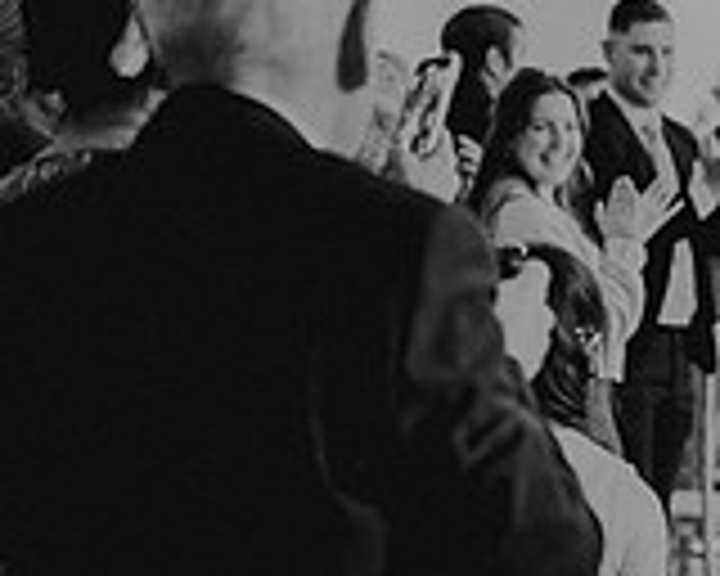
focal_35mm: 119
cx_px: 1017
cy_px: 430
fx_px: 2536
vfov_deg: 12.9
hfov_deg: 15.2
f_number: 1.6
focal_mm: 35
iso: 400
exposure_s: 1/250
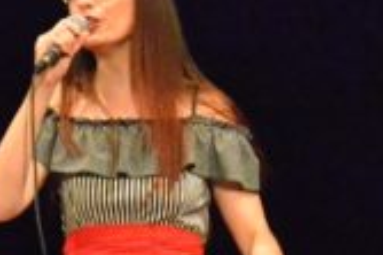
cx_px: 89
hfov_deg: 6.8
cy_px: 292
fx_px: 3231
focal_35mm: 304
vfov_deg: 4.5
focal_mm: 44
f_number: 5.3
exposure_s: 1/125
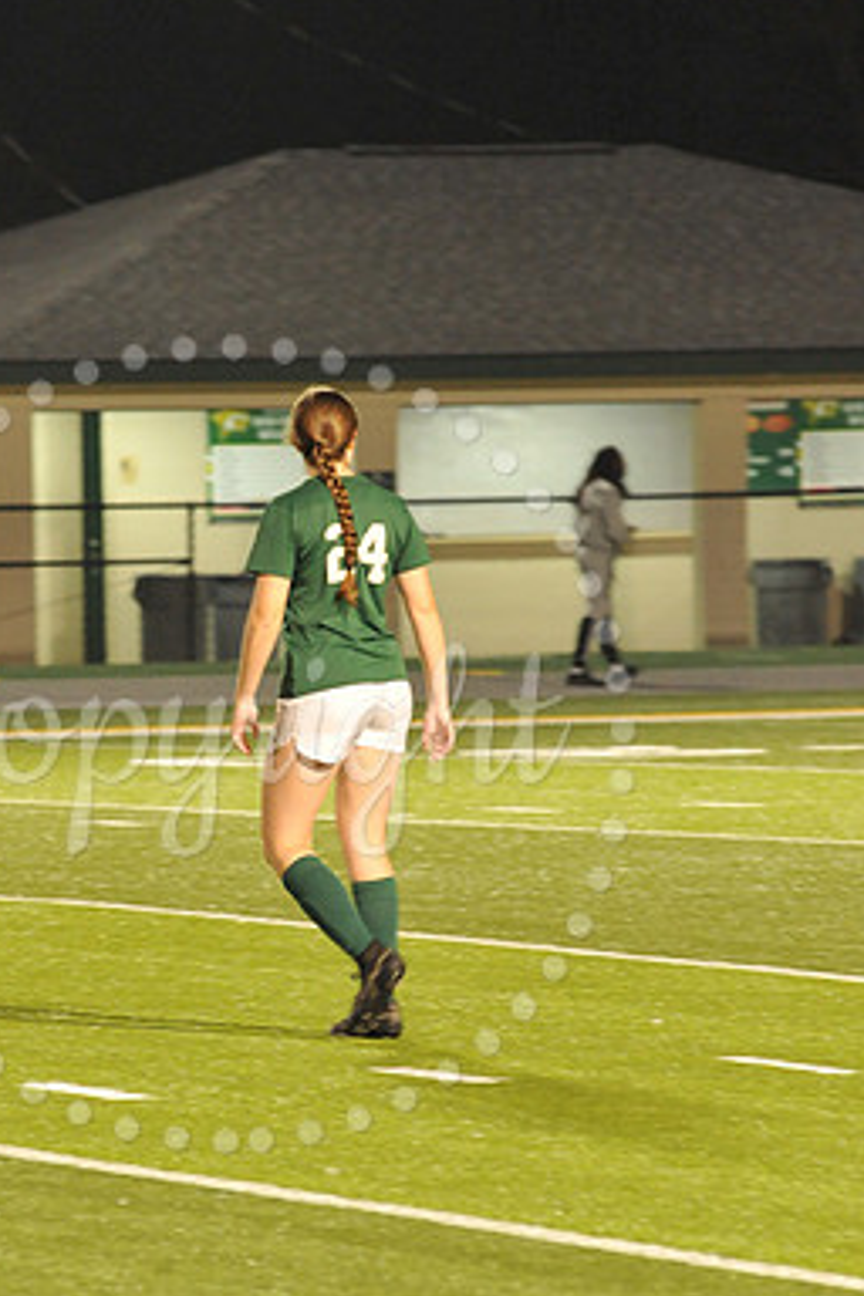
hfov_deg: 4.5
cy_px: 739
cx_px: 226
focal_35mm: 302
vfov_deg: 6.8
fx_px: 10871
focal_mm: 200
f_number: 6.3
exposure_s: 1/60
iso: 4000
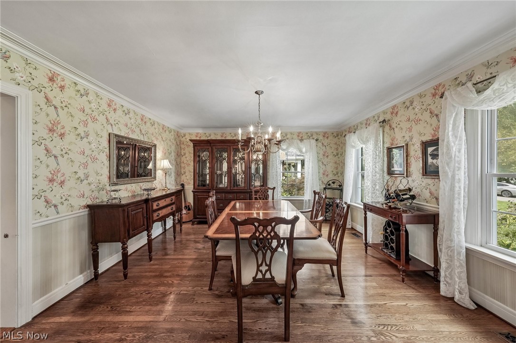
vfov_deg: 89.9
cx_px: 258
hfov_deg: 112.6
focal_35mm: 12
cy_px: 172
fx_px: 172
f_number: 8
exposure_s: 1/30
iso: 250
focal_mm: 12
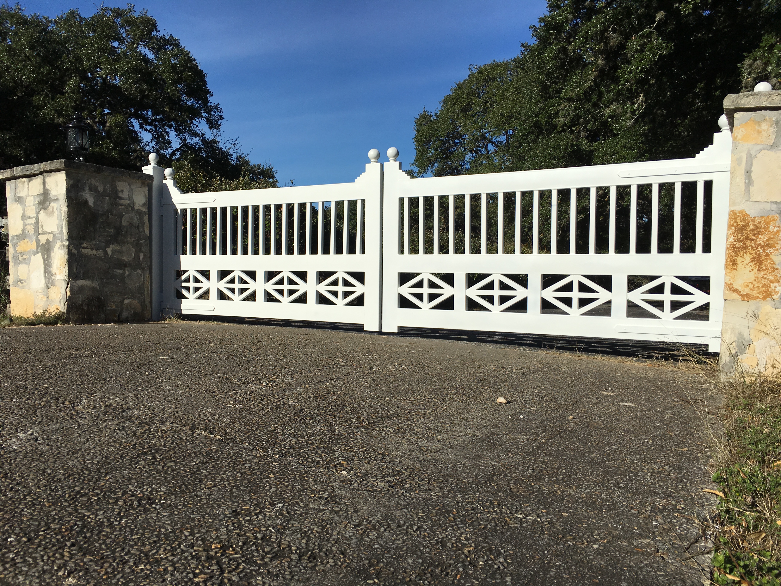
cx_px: 390
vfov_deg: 48.2
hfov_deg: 61.7
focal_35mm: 29
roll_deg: -0.3
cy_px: 293
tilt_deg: -1.5
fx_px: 654
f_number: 2.2
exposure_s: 1/4049
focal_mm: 4.15
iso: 25
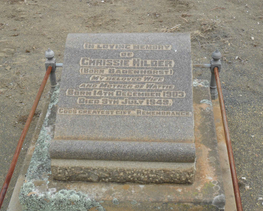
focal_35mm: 55
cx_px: 137
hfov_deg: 34.1
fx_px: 428
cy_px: 105
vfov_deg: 27.6
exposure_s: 1/250
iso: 100
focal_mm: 9.3
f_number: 5
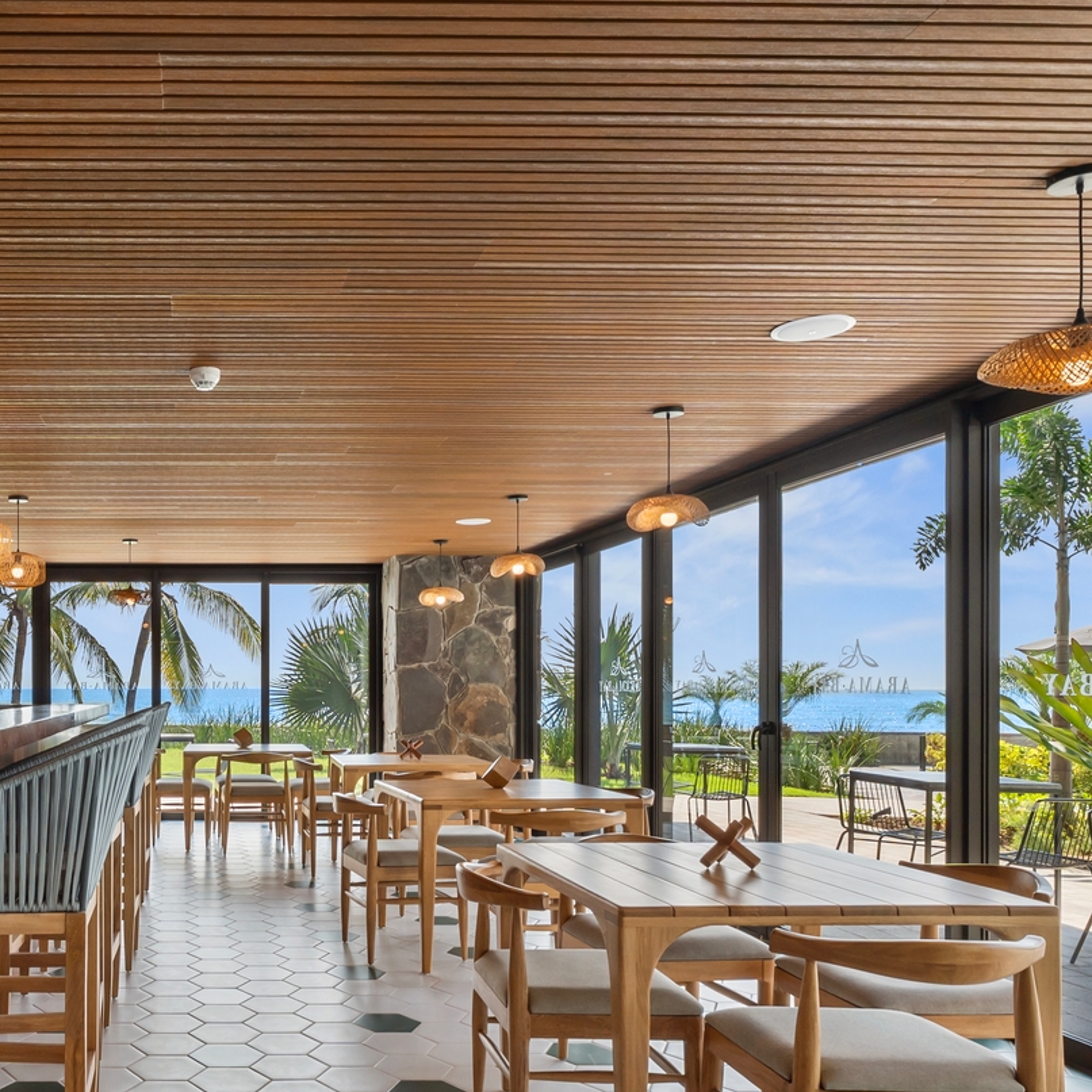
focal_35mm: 29
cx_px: 188
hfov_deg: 51.4
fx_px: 1035
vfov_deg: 55.0
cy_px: 679
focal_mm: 11.9
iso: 125
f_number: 9
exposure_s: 1/40
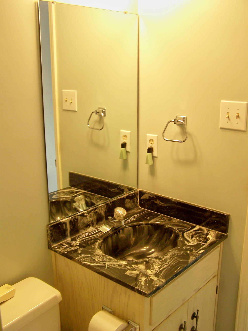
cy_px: 166
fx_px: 363
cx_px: 124
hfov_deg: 37.7
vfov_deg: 49.0
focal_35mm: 38
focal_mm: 6.3
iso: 64
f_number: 2.8
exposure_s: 1/5
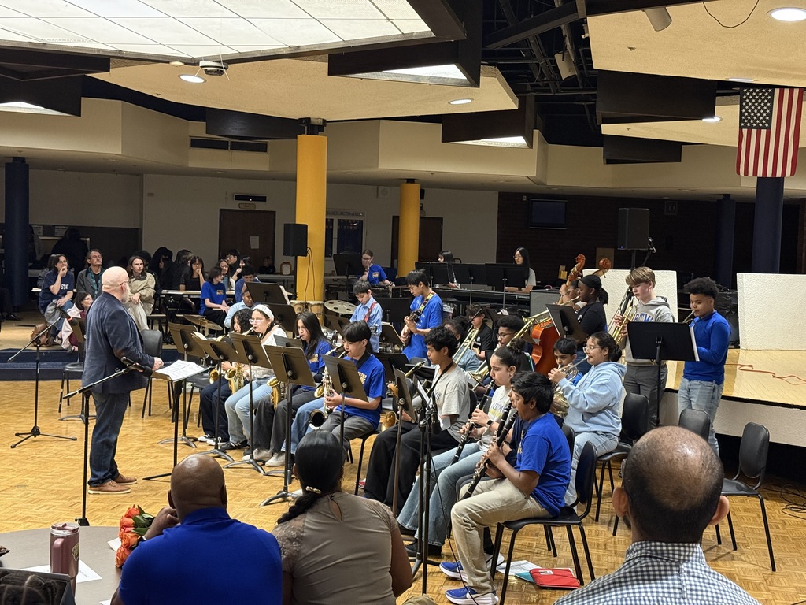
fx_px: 1118
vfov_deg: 30.3
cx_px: 403
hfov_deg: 39.7
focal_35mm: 48
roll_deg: -1.4
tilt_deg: -0.8
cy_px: 302
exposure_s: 1/40
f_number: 1.78
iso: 500
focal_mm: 6.76
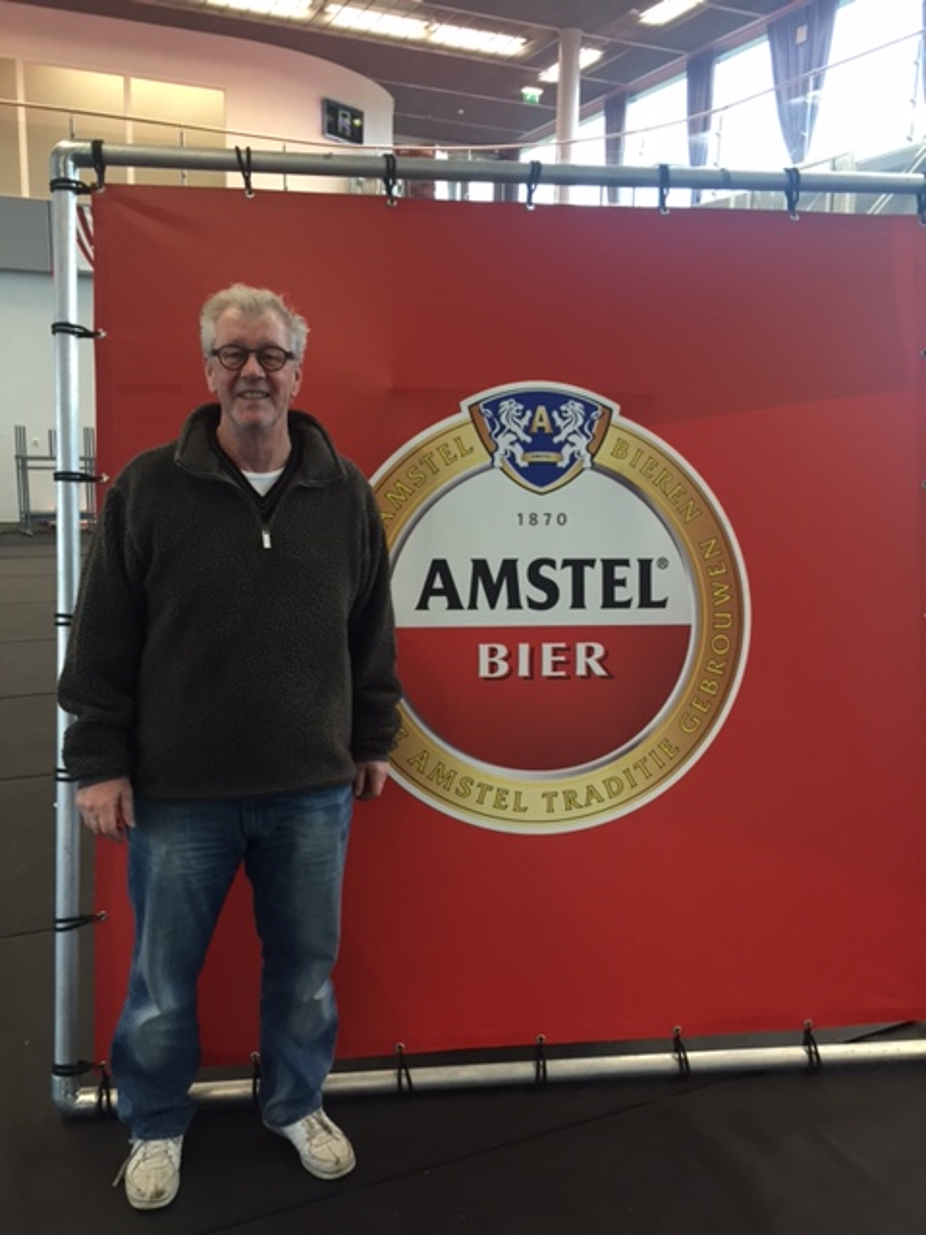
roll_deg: -1.2
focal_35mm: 29
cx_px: 463
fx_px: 1034
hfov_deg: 48.2
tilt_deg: -9.8
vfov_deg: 61.7
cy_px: 618
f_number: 2.2
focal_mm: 4.15
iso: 80
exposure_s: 1/30
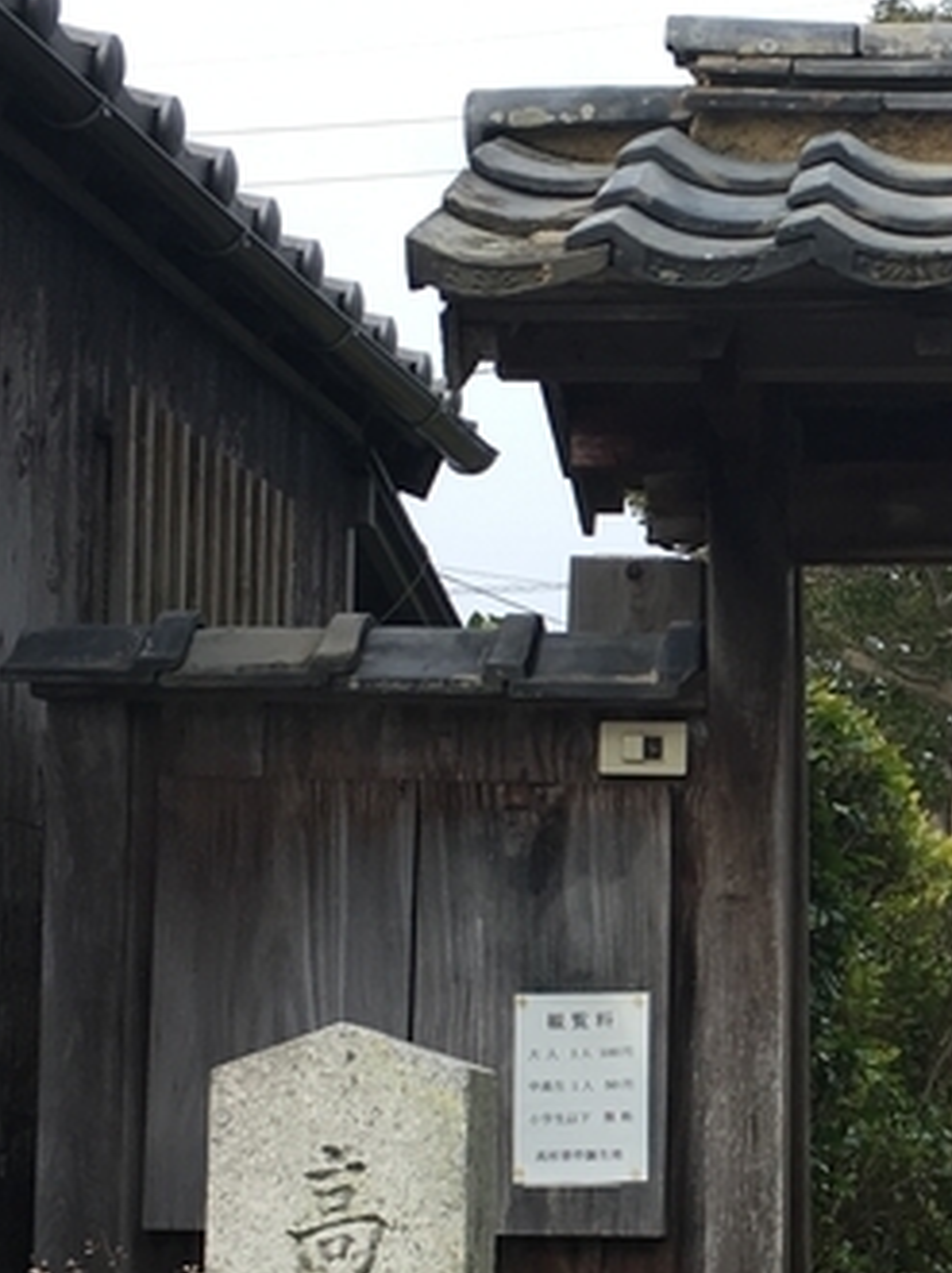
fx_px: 3304
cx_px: 1187
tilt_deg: +5.8
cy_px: 864
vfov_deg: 21.7
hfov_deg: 15.7
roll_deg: -0.7
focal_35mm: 90
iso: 25
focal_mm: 4.15
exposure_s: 1/646
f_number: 2.2
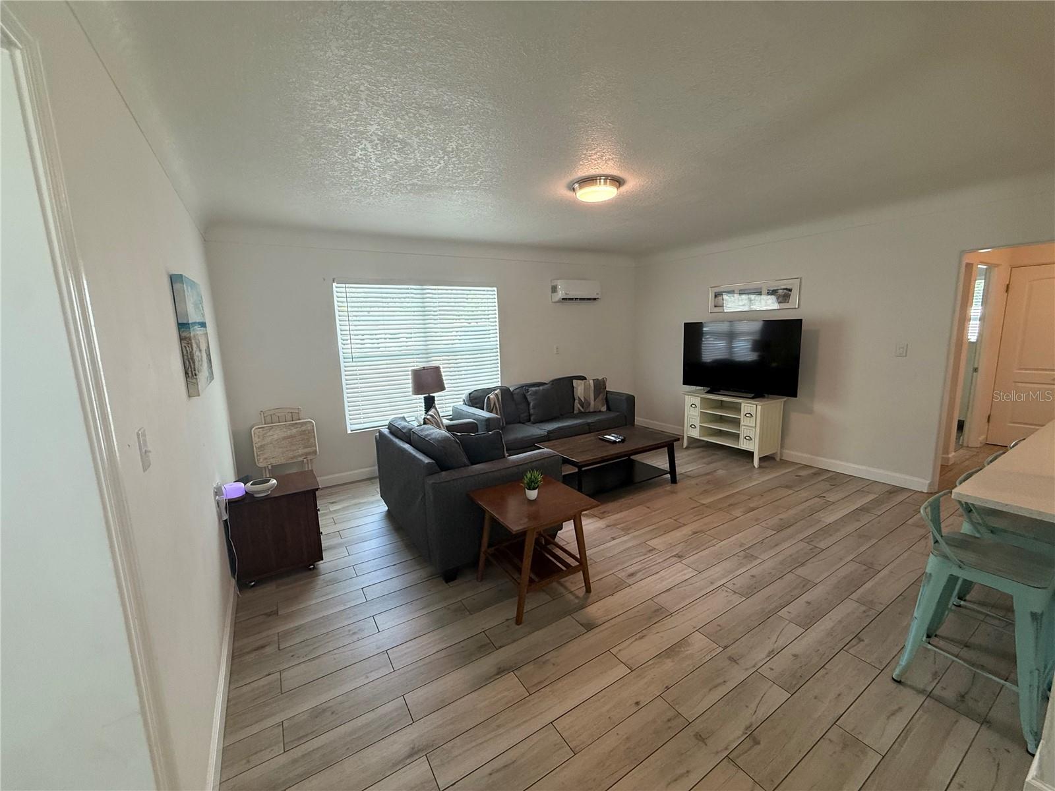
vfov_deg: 85.7
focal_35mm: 14
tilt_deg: -7.9
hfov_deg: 102.1
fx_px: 427
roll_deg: +1.3
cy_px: 396
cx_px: 528
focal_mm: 2.22
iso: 160
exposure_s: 1/120
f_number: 2.2
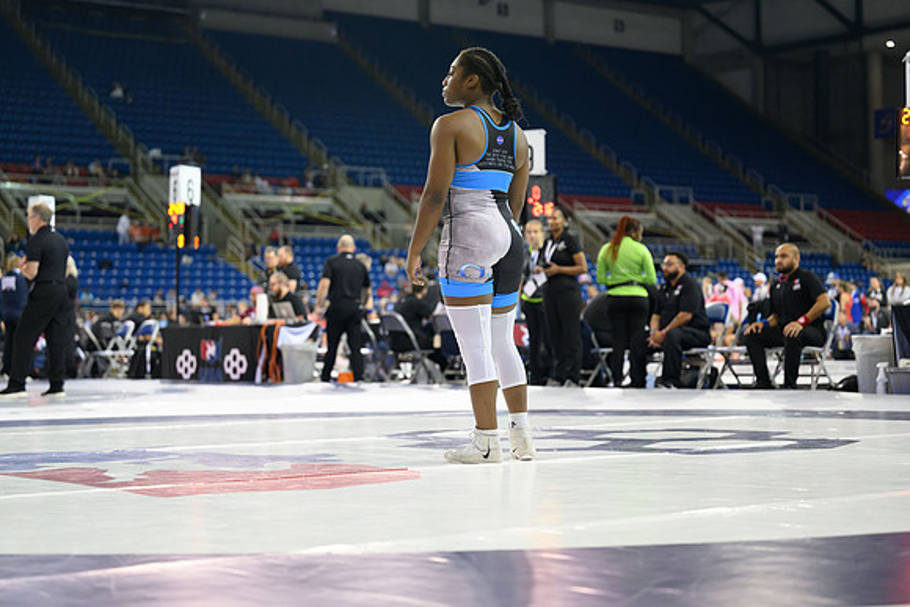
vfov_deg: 19.5
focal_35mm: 70
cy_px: 304
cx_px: 455
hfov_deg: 28.8
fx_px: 1770
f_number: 2.8
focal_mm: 70
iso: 3200
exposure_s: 1/800
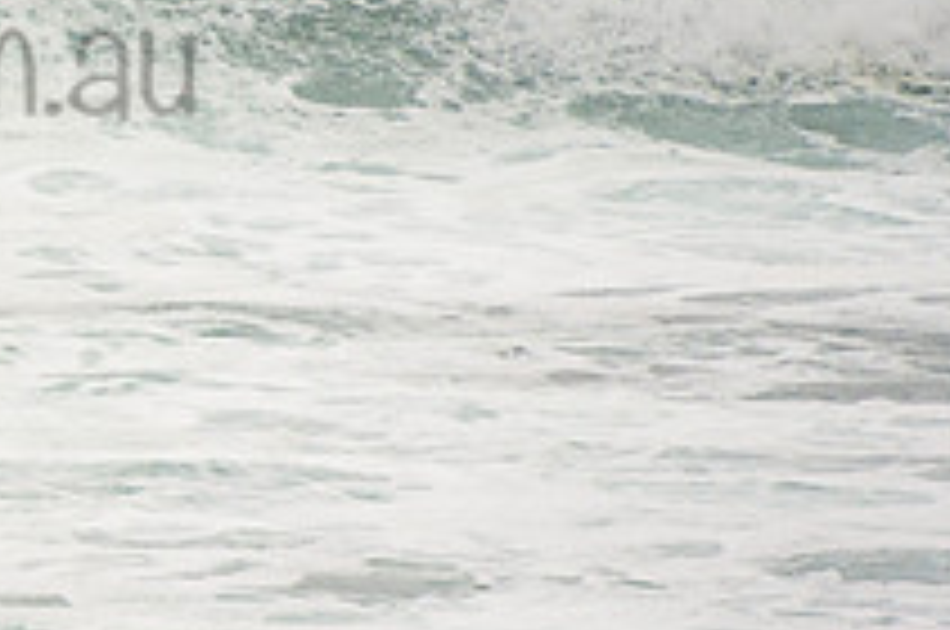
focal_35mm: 1653
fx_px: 43554
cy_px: 11
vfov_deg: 0.8
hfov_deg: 1.2
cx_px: -279
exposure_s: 1/1250
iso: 200
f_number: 5.6
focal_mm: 400
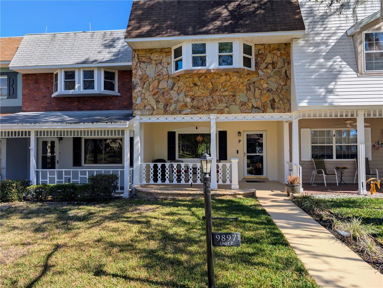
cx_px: 192
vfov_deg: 56.9
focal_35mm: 24
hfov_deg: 71.5
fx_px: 266
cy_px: 144
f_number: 1.68
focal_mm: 6.9
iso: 22
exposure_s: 1/961
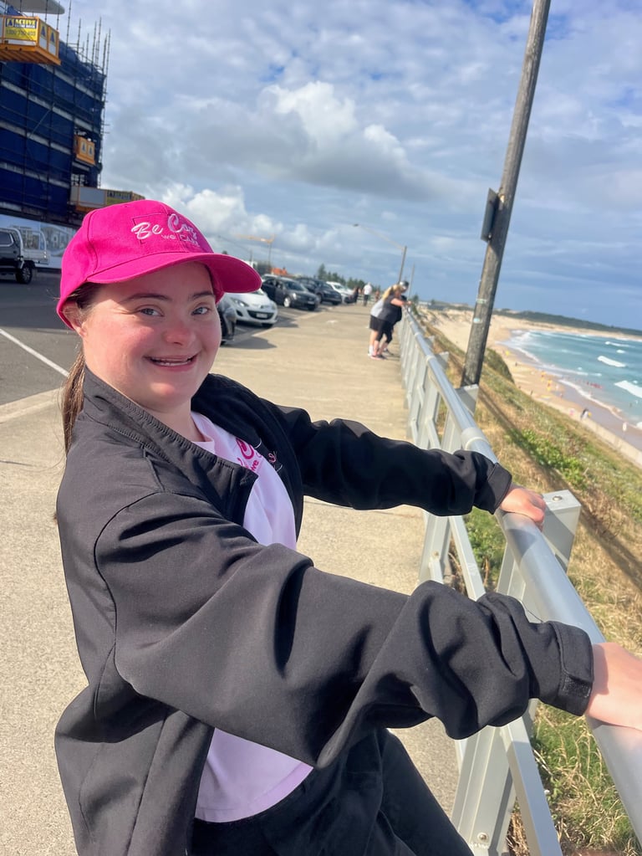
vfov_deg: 67.3
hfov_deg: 53.1
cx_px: 321
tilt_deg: -10.6
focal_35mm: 26
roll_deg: -7.5
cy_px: 428
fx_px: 643
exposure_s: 1/3521
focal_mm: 5.1
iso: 50
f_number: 1.6
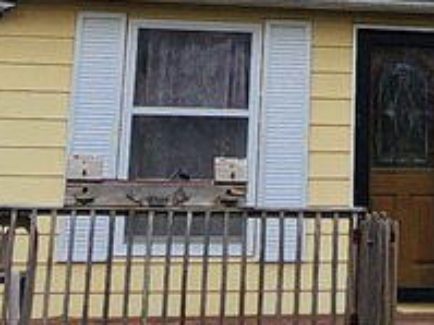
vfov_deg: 13.9
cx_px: 371
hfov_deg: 20.5
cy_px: -273
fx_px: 1178
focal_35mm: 94
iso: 50
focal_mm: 2.2
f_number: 2.2
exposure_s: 1/2339
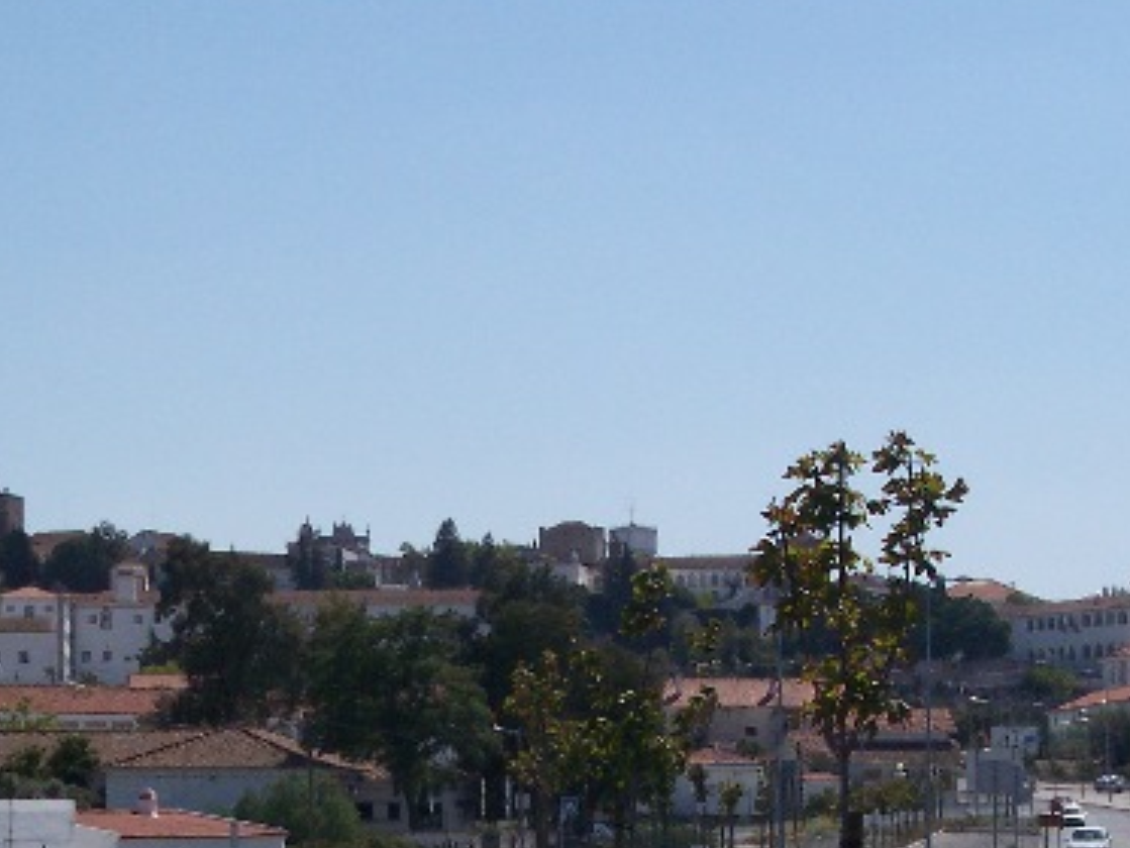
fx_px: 4408
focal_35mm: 135
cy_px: 624
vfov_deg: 11.0
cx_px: 470
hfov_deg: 14.6
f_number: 5.6
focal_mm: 13.3
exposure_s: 1/1000
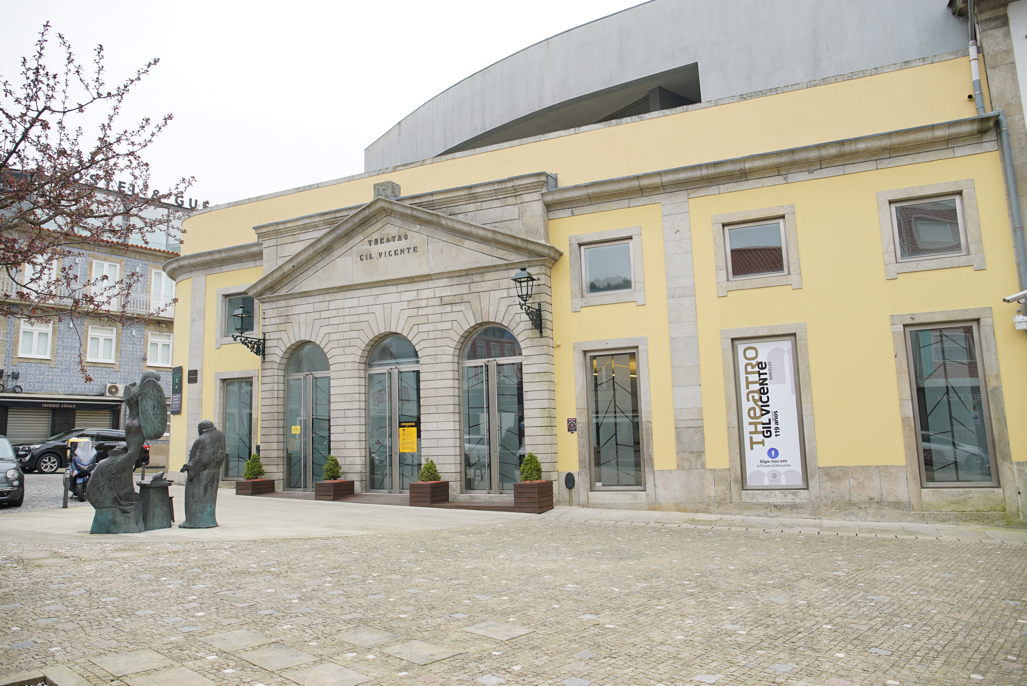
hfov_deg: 73.7
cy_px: 343
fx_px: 685
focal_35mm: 24
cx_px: 514
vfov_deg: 53.2
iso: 100
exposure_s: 1/160
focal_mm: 24
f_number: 5.6
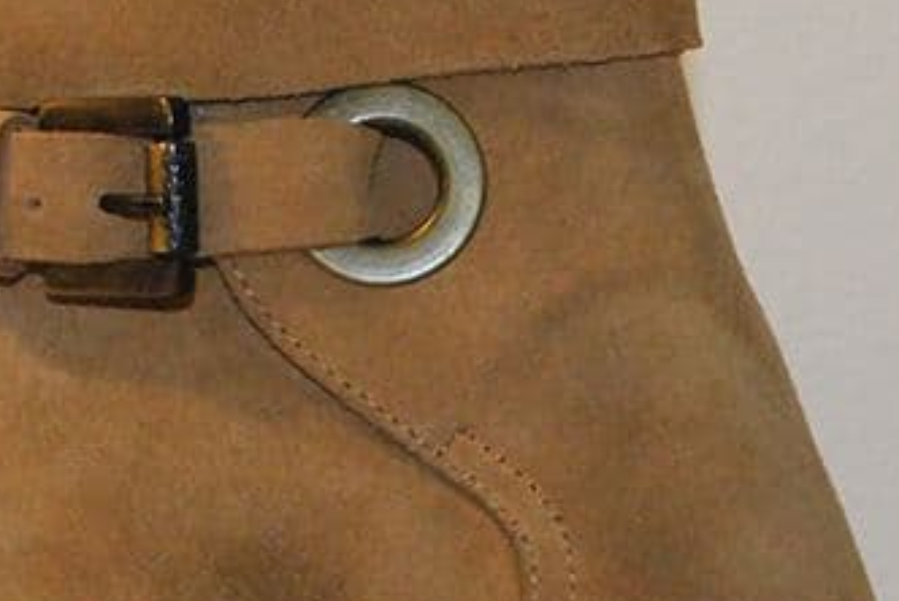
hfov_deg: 15.7
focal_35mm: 130
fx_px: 3249
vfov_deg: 10.5
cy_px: 466
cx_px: 693
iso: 1600
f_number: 10
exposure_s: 1/200
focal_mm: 24
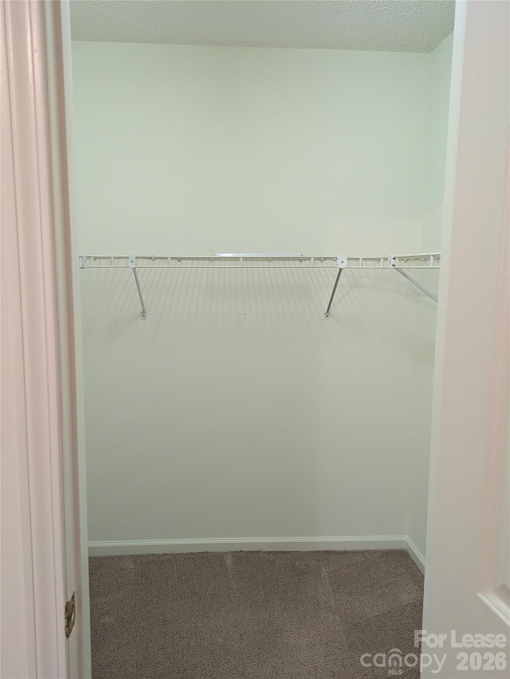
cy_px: 340
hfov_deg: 54.9
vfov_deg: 69.4
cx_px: 255
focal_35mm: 25
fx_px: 491
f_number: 1.89
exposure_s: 1/40
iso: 259
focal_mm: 5.43
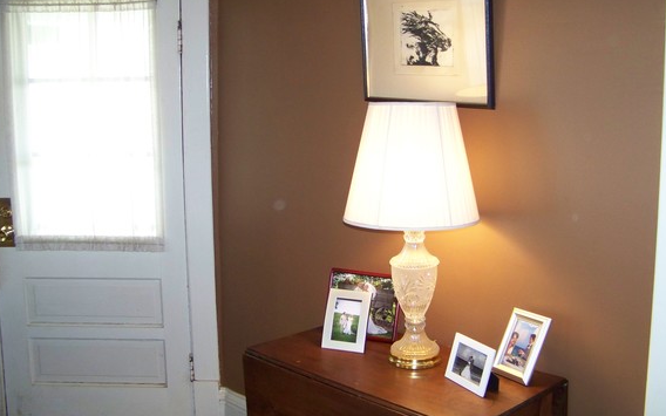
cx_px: 360
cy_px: 172
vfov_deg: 29.8
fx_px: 780
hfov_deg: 46.2
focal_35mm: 43
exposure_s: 1/30
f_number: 2.8
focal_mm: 5.85
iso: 200
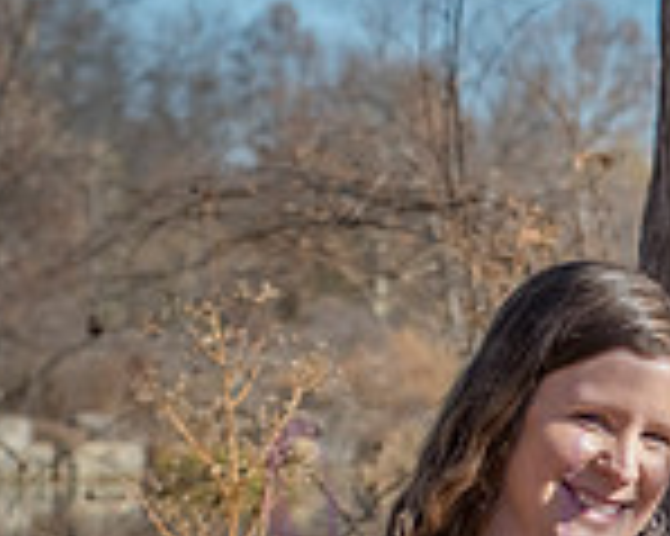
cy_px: 484
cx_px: 1021
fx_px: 5806
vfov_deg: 5.3
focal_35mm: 293
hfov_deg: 6.5
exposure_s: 1/500
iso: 400
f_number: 8
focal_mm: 80
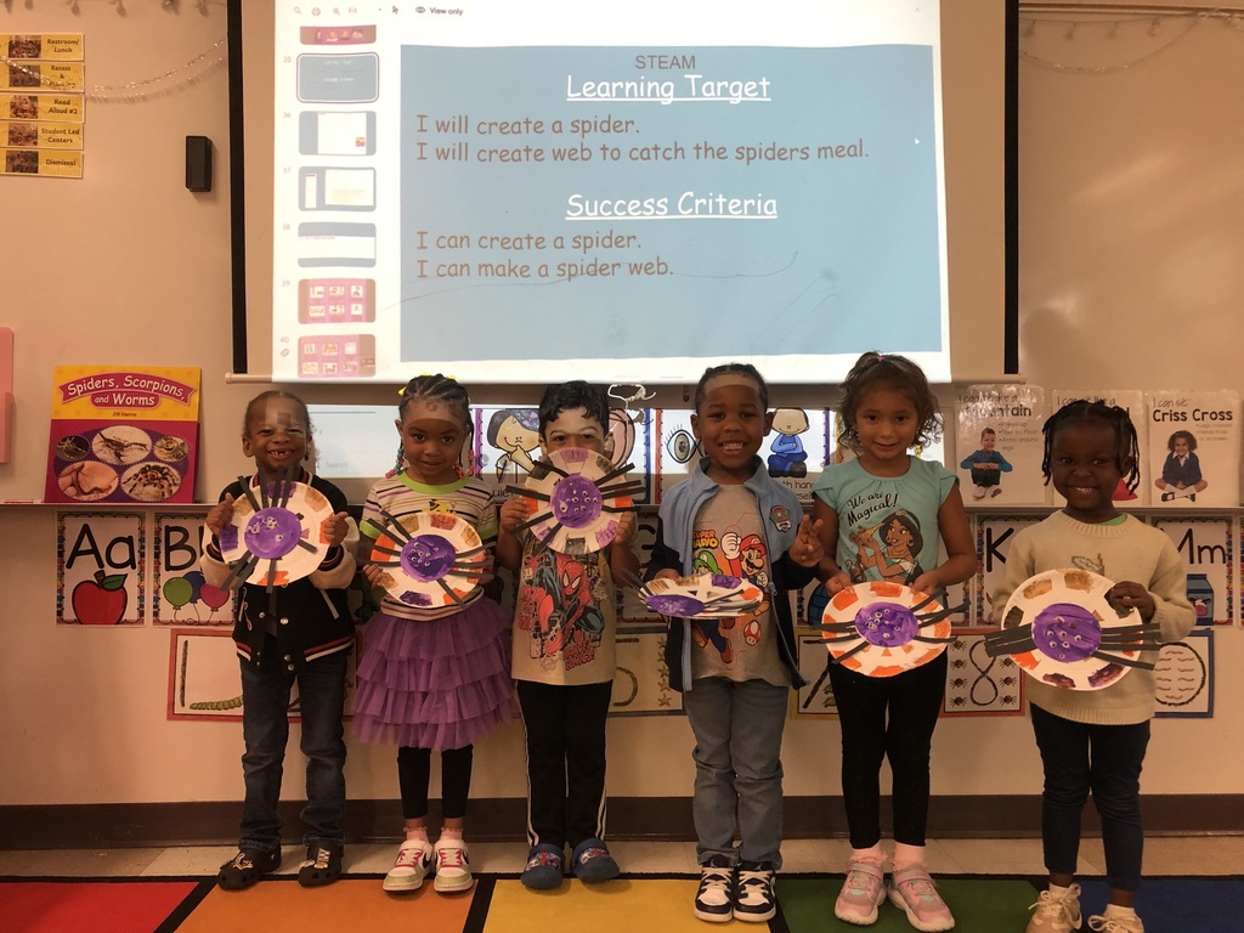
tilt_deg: -0.4
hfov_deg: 63.4
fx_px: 1006
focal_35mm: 28
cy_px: 466
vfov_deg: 49.7
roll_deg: +0.0
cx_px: 622
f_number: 1.8
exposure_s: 1/15
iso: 40
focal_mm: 3.99
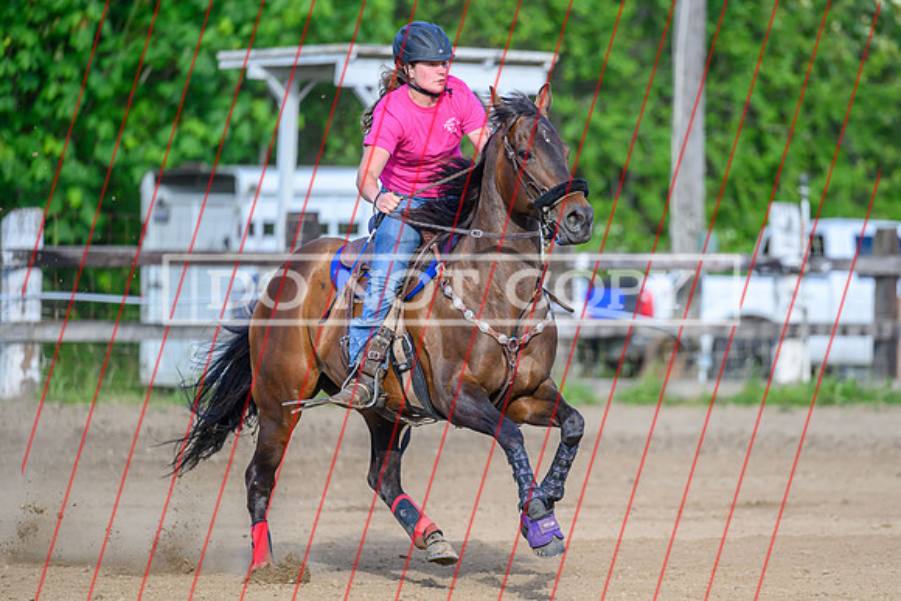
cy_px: 304
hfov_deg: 8.1
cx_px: 528
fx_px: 6324
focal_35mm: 253
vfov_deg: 5.4
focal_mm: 195
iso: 640
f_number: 2.8
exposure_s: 1/2500
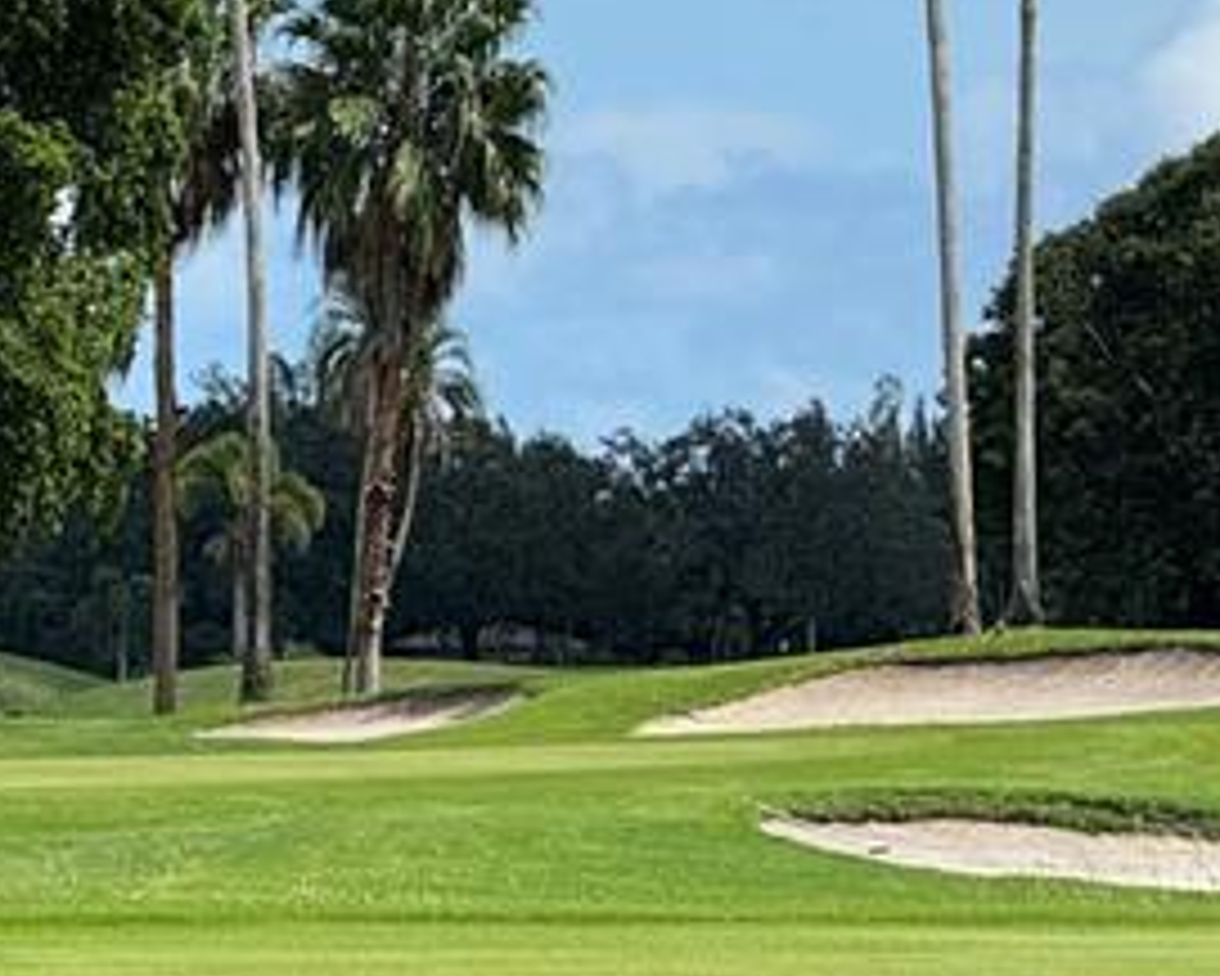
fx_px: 16001
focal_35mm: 443
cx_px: 401
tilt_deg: +0.3
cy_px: 400
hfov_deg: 4.4
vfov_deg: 3.5
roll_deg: +0.2
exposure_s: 1/1650
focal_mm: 15.66
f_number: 2.8
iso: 50
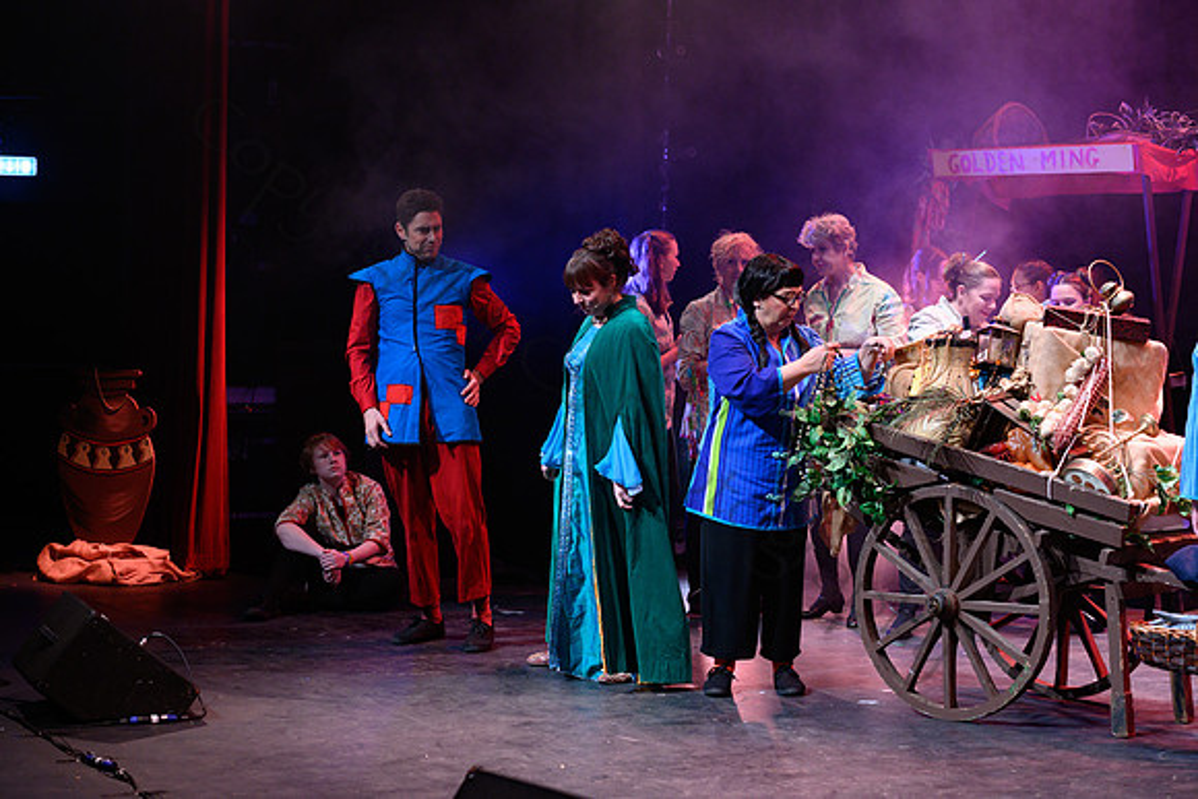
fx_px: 2330
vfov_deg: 19.5
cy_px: 400
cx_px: 599
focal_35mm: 70
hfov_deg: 28.8
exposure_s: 1/125
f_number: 4
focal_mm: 70
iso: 1000
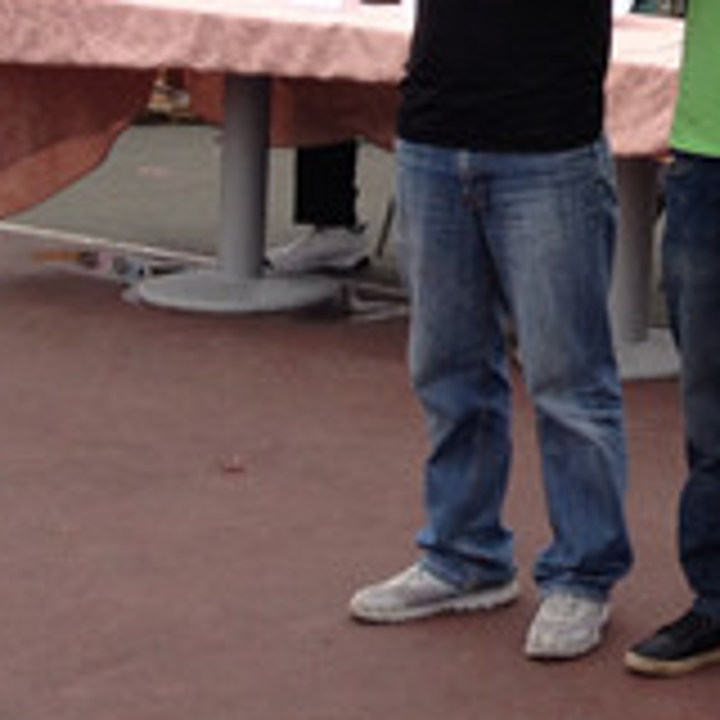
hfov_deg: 11.8
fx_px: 3177
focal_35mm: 135
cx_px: 1332
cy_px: -128
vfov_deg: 12.6
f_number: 2.4
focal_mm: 4.28
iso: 50
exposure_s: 1/890
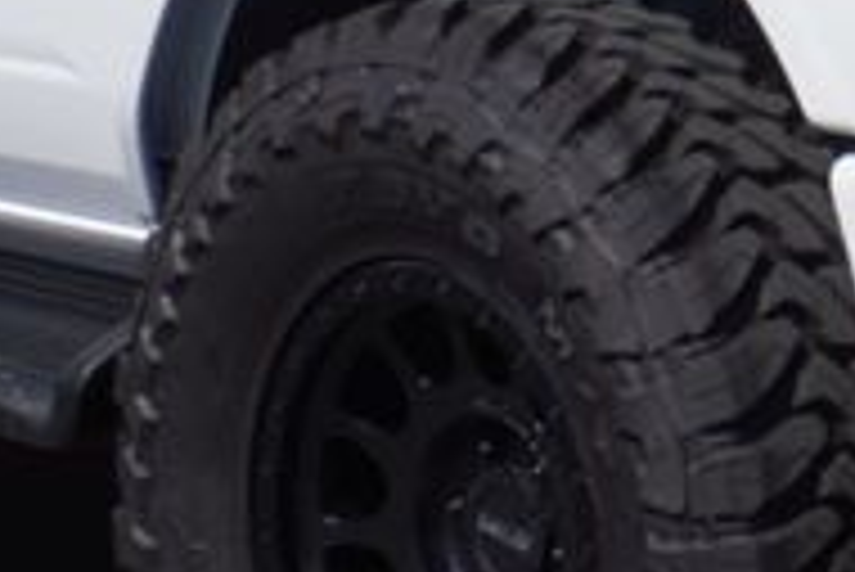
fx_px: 7320
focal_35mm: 308
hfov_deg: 6.7
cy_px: -108
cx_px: 612
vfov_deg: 4.5
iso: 100
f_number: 9
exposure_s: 1/400
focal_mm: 38
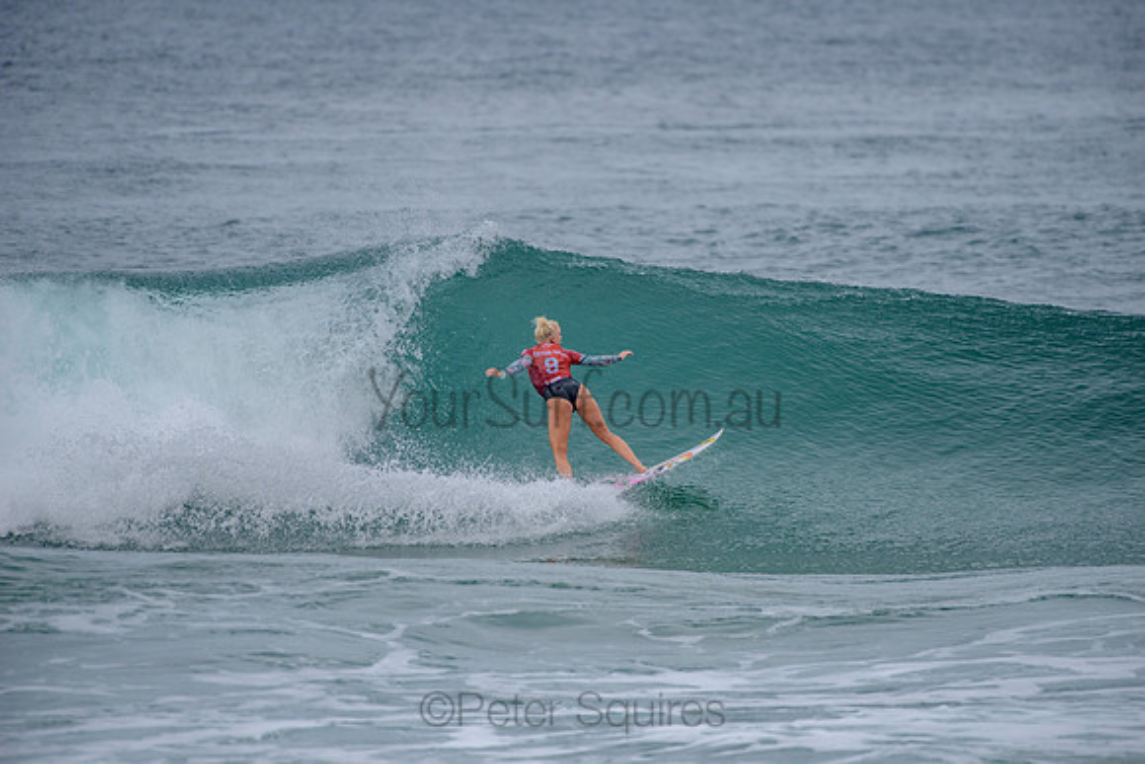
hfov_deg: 4.1
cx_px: 572
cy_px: 382
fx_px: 15906
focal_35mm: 500
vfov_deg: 2.8
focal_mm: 500
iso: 280
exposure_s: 1/2000
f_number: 5.6
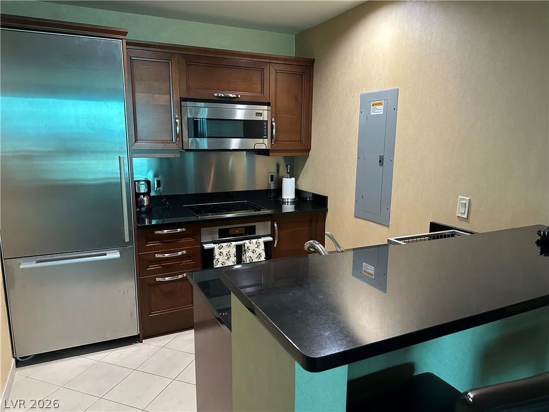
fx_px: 381
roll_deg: -0.5
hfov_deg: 71.6
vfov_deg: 56.8
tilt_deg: -10.1
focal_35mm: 24
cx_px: 274
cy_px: 206
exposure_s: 1/60
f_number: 1.78
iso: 500
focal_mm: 6.86
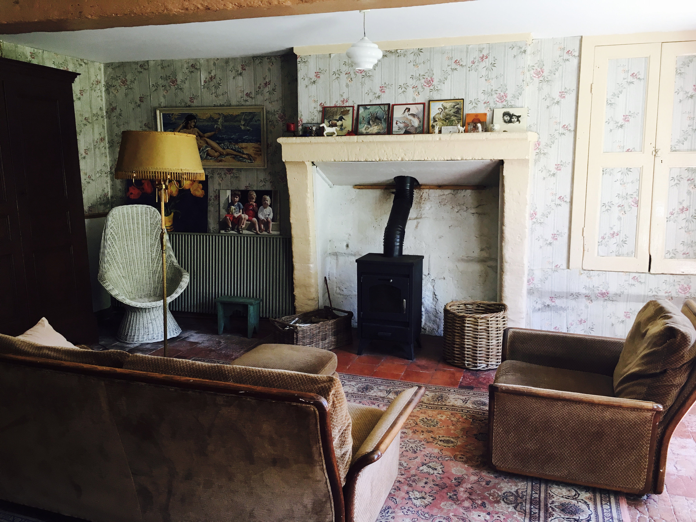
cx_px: 348
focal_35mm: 29
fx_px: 583
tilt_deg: -7.7
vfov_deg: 48.2
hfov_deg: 61.7
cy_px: 261
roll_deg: +0.4
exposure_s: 1/33
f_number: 2.2
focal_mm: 4.15
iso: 40
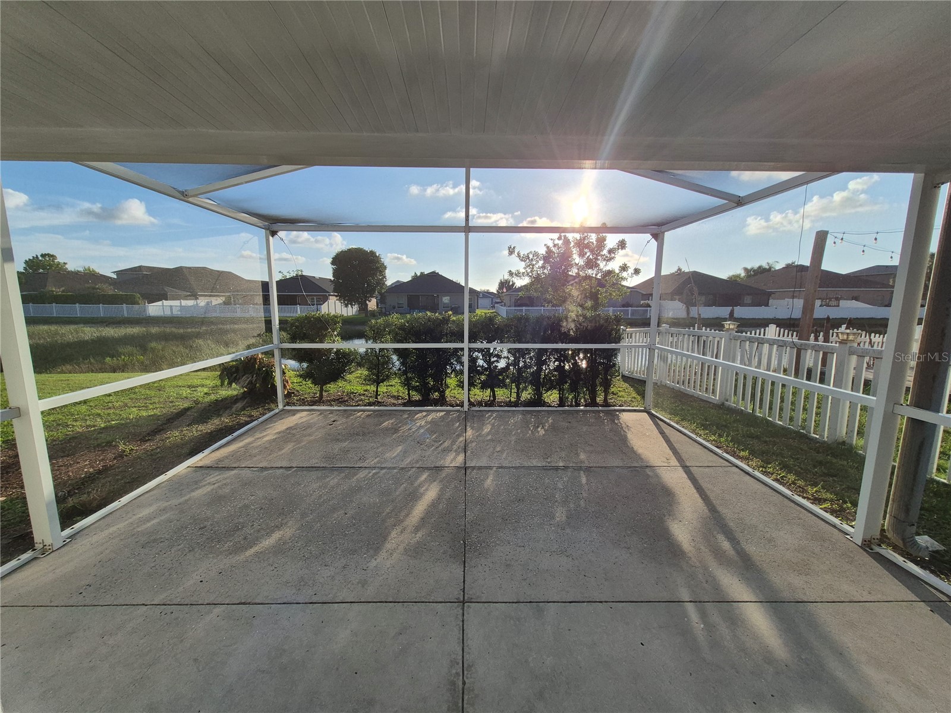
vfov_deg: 89.9
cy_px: 356
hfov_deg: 106.2
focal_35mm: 13
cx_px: 476
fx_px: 357
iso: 50
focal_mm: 1.74
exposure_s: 1/1508
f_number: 2.2
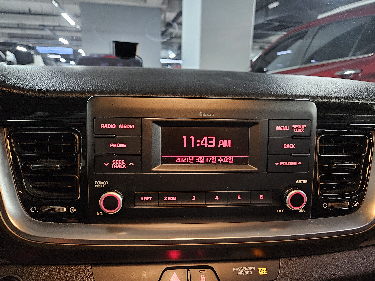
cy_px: 140
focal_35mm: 23
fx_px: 249
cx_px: 188
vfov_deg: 58.9
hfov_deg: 73.9
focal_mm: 5.4
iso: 1000
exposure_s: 1/24
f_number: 1.8
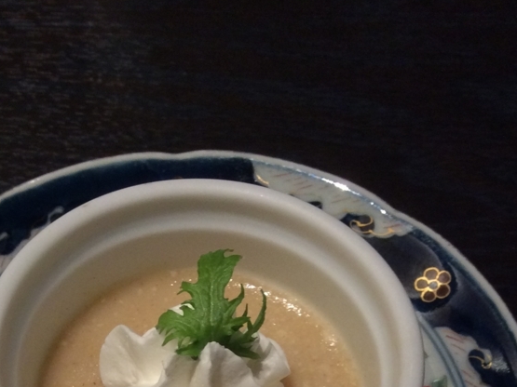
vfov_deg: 23.0
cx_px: 206
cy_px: 449
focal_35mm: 59
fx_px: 881
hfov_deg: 32.6
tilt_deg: -62.3
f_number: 2.4
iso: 160
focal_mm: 3.3
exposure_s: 1/24
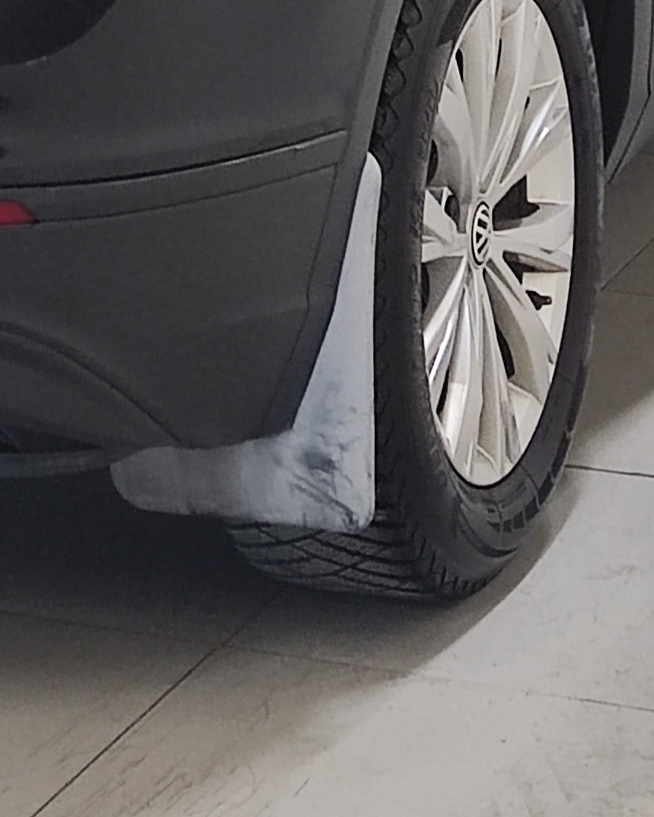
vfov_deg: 10.4
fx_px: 4379
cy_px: -258
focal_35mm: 181
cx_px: -118
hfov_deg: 8.5
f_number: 1.79
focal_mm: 4.74
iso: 233
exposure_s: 1/50
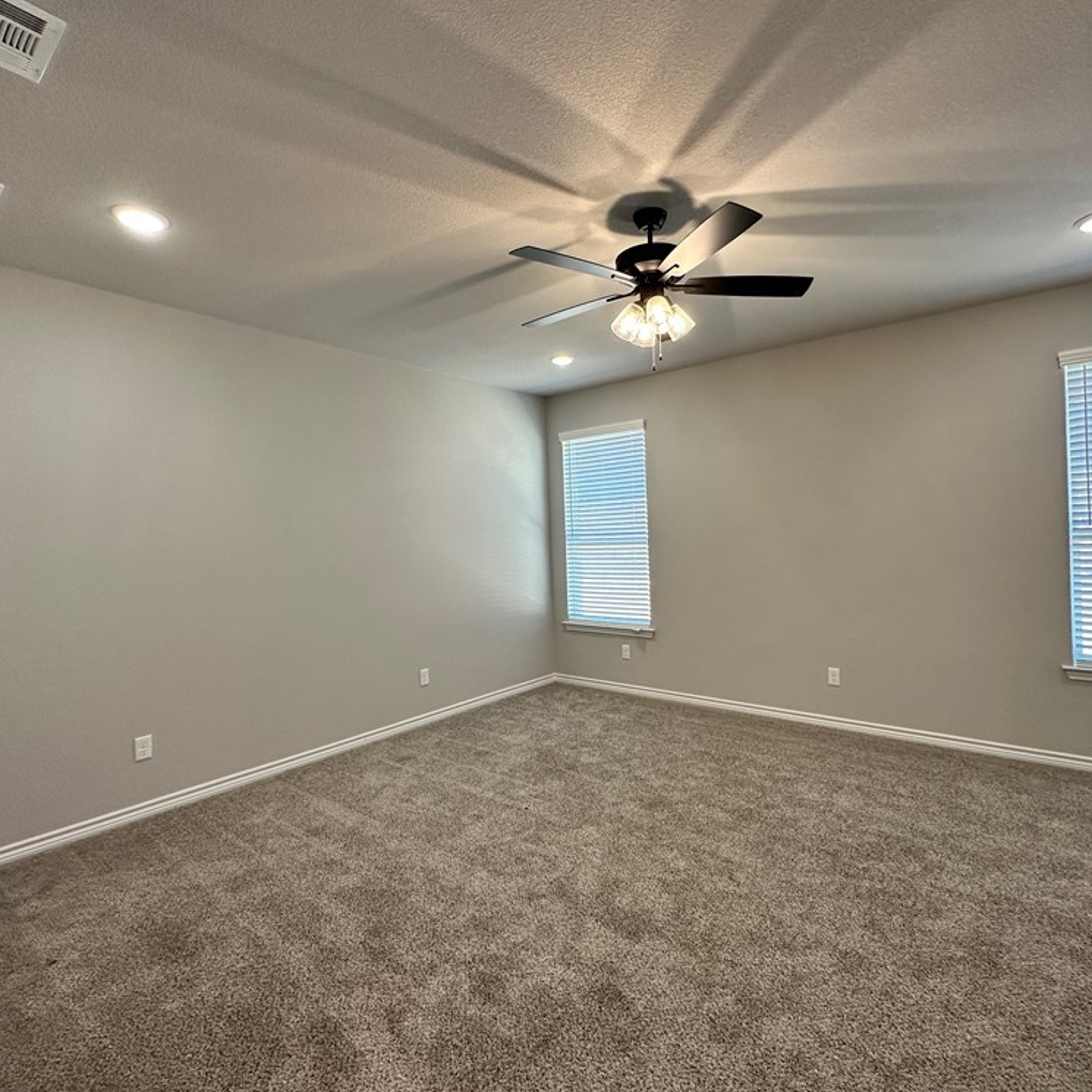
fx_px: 607
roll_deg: +2.1
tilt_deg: +0.0
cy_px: 535
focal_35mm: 17
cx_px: 572
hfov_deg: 83.9
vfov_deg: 84.0
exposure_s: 1/120
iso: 160
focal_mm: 2.22
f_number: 2.2
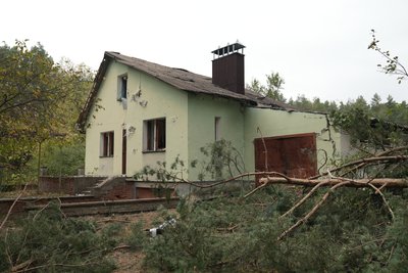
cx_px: 204
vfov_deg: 42.4
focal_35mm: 31
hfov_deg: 60.3
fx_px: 351
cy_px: 136
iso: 125
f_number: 2.8
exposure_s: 1/60
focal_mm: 31
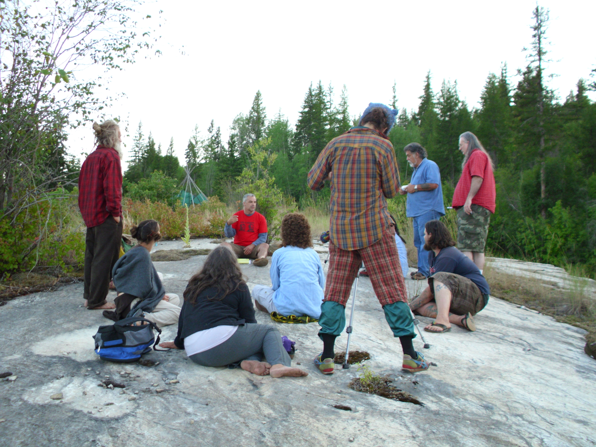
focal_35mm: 38
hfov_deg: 49.0
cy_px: 224
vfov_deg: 37.7
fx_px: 654
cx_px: 298
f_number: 2.9
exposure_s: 1/60
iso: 100
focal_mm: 6.3
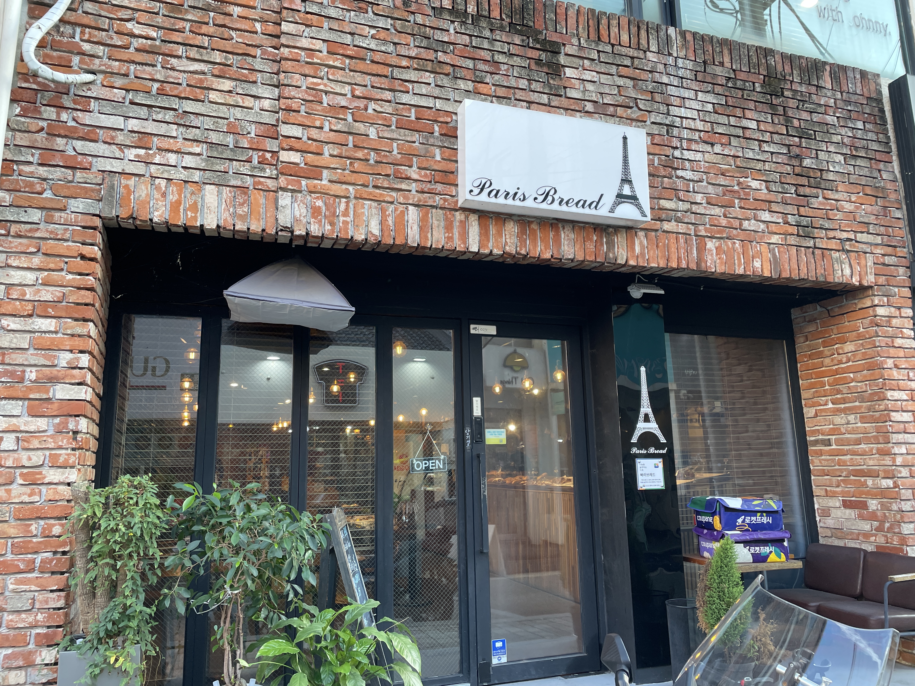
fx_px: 687
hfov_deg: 67.3
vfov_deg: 53.1
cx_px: 458
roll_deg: +0.8
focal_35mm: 26
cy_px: 343
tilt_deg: +10.6
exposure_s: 1/120
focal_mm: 4.2
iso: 80
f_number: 1.6
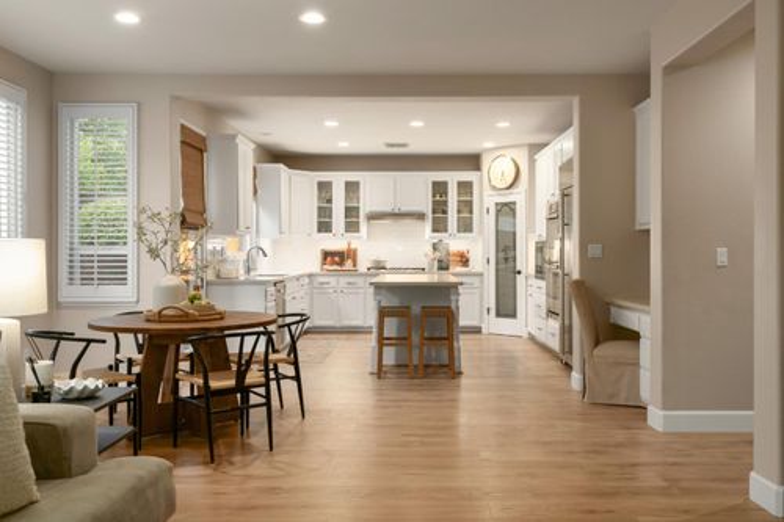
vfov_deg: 42.3
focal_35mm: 31
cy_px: 261
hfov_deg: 60.3
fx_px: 675
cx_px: 392
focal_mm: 31
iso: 320
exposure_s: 1
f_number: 7.1
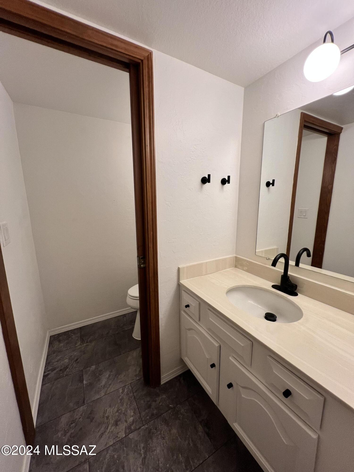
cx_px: 177
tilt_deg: -9.2
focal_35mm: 13
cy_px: 236
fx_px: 177
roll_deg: +0.8
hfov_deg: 89.9
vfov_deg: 106.2
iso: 160
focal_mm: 1.57
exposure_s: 1/120
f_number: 1.8
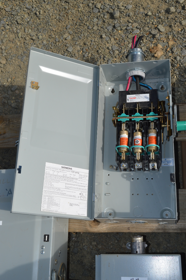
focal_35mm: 44
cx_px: 93
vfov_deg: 45.0
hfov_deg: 30.8
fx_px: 338
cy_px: 140
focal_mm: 29
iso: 100
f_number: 11
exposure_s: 1/200
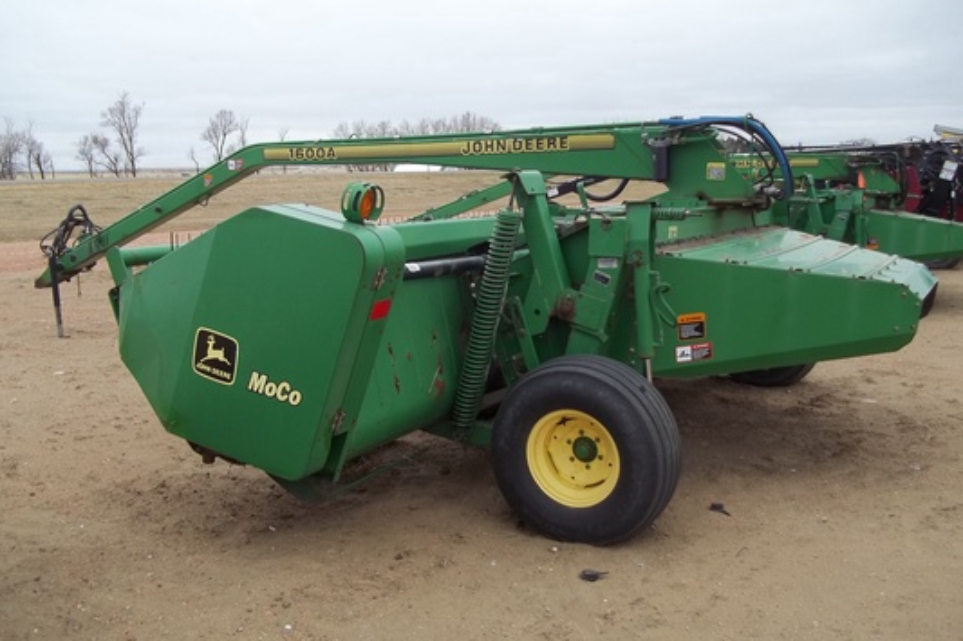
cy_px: 330
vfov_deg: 38.9
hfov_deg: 55.8
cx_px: 479
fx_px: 909
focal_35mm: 34
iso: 64
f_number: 2.9
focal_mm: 5.7
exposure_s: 1/125
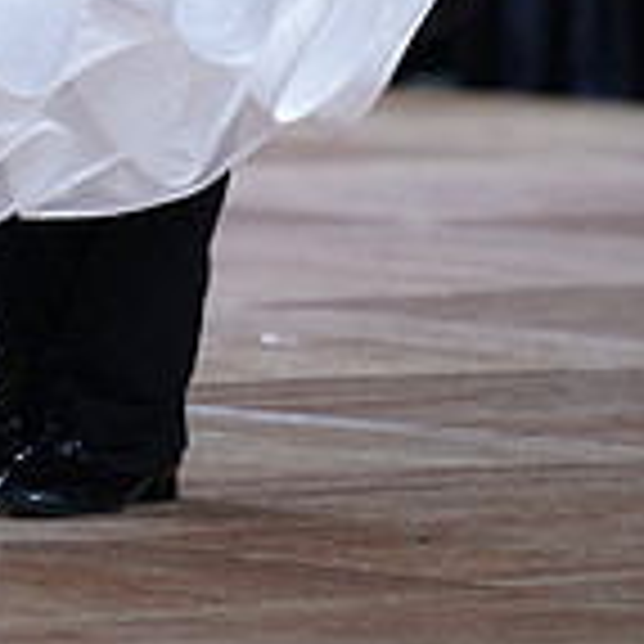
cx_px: 340
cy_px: -558
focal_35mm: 690
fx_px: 14523
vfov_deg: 2.5
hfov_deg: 2.5
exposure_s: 1/500
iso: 800
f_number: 2.8
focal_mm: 200
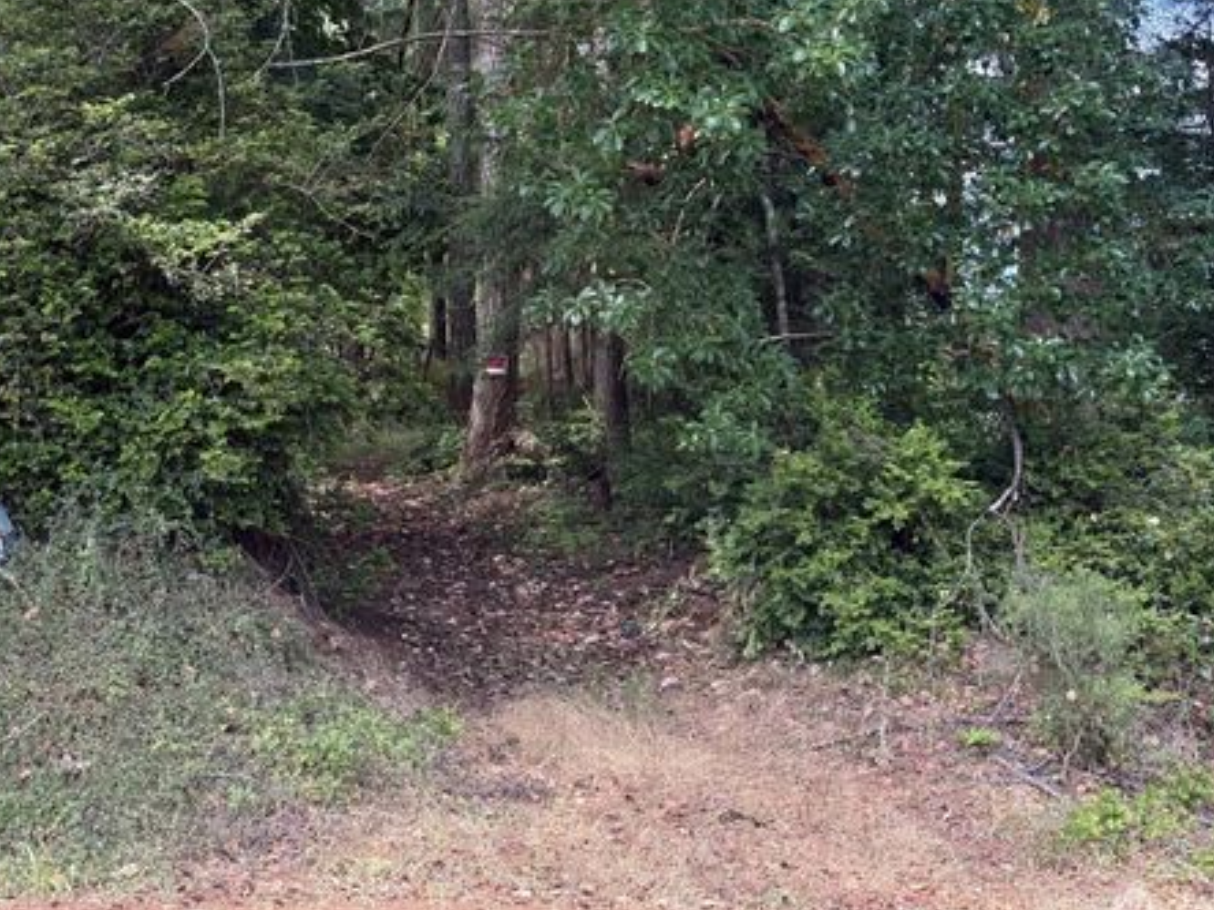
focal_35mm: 54
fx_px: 1894
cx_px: 648
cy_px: 433
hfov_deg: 35.5
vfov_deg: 27.0
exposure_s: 1/420
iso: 100
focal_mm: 6.76
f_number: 1.78
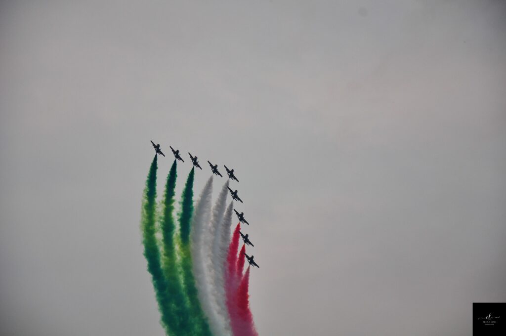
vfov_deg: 8.7
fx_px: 2211
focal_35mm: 158
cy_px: 168
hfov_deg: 13.1
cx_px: 253
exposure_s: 1/1600
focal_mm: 105
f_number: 5.6
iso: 200
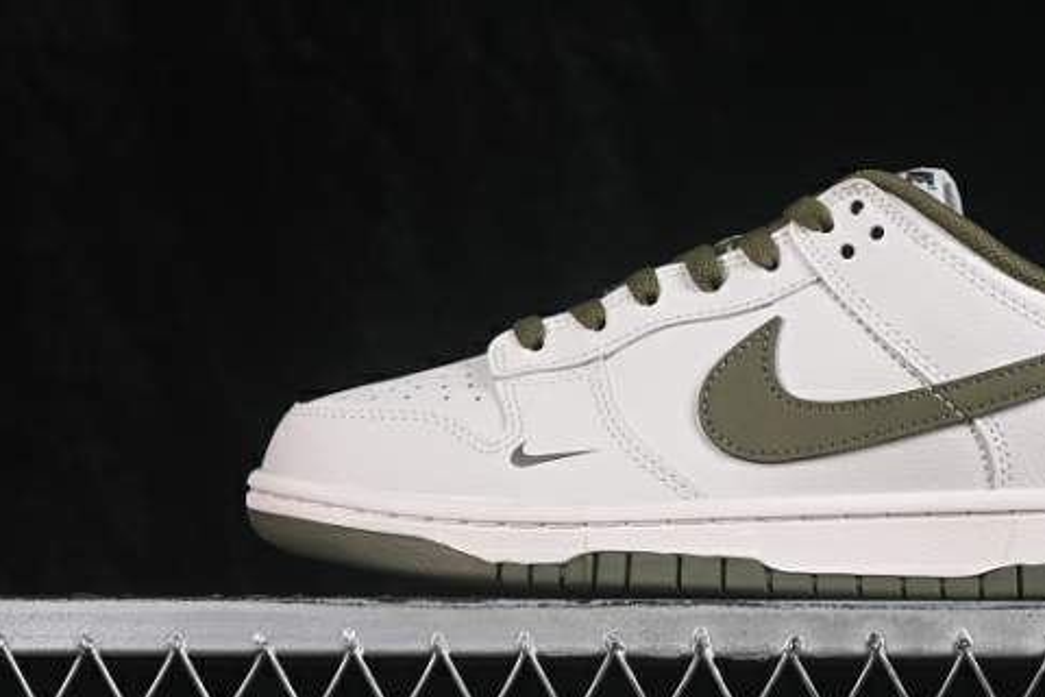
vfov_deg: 12.0
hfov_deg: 17.8
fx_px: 3309
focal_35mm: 114
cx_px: 792
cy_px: 268
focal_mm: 50
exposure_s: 1/80
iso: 160
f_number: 8
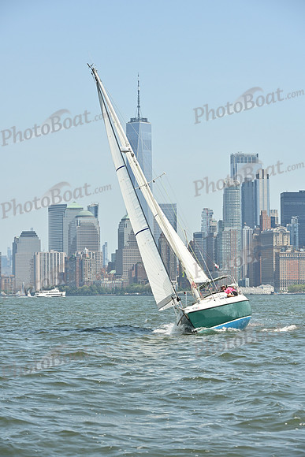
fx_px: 1524
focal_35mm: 120
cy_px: 228
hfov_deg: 11.4
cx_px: 152
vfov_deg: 17.1
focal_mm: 120
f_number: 8
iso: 320
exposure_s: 1/1250
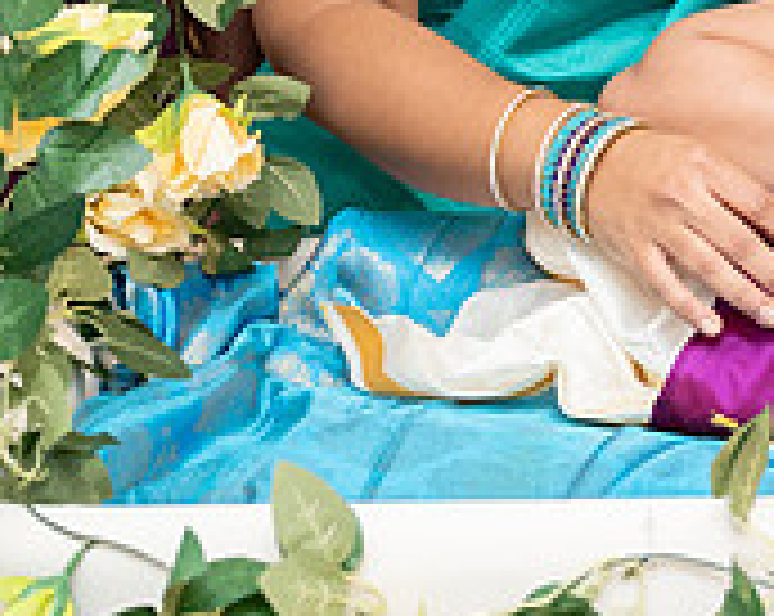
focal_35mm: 129
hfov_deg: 14.0
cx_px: 1149
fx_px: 2950
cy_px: 18
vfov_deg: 11.8
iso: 500
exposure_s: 1/200
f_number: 4
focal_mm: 35
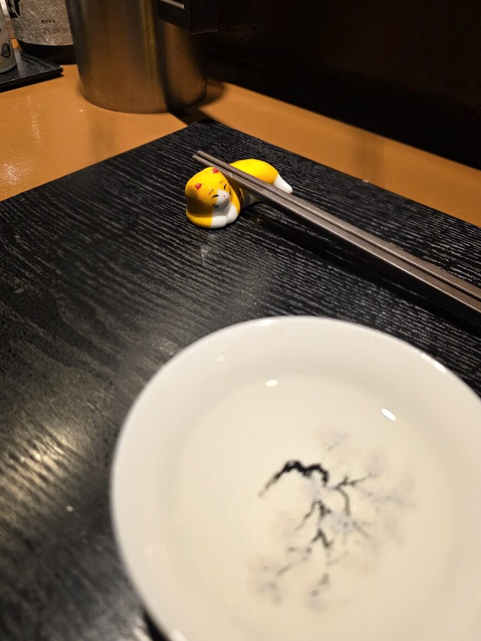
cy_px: 331
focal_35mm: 24
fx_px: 444
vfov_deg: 71.6
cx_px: 250
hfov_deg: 56.8
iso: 160
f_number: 1.7
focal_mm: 6.3
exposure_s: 1/120
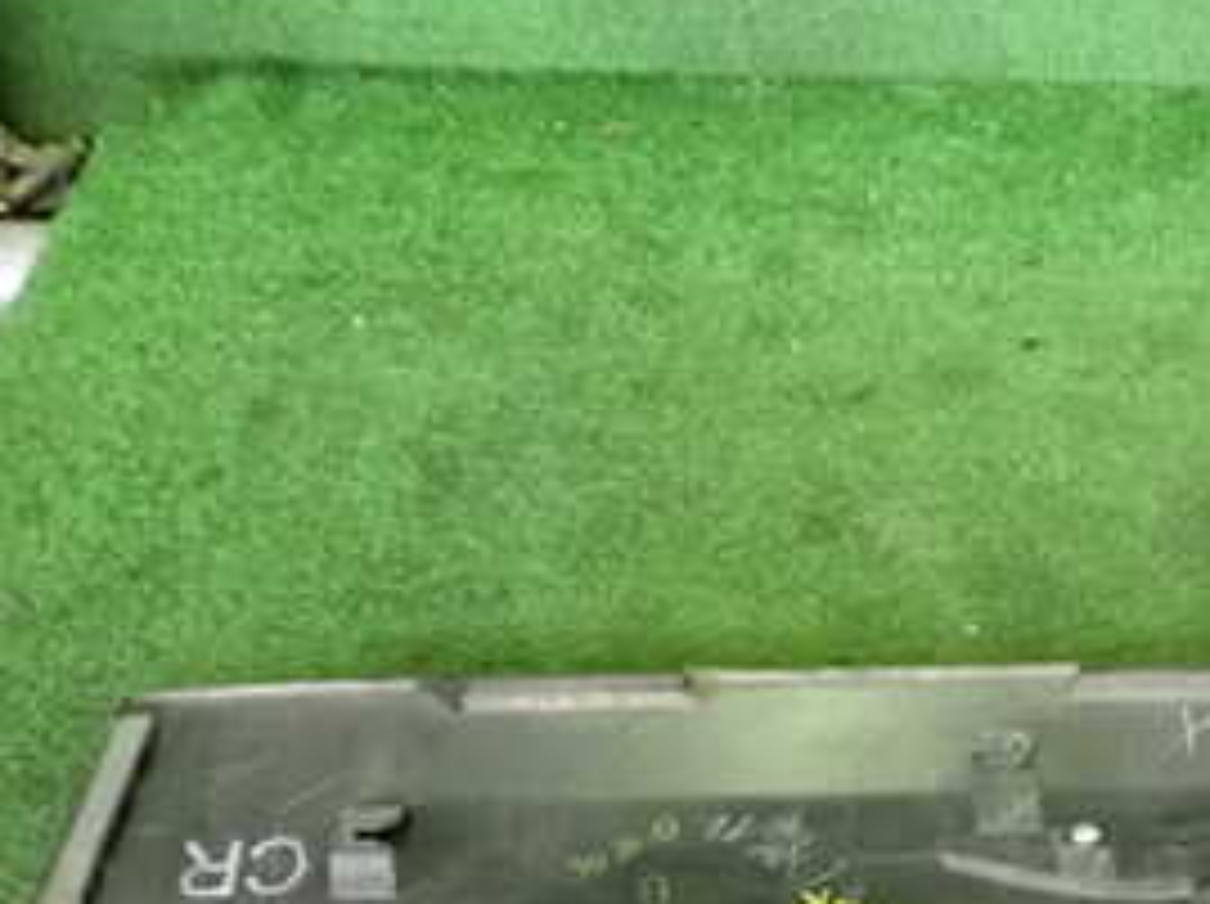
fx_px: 2339
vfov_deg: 21.5
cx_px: 1062
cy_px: 774
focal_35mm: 67
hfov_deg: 28.0
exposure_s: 1/100
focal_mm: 5.4
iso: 1600
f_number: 2.3
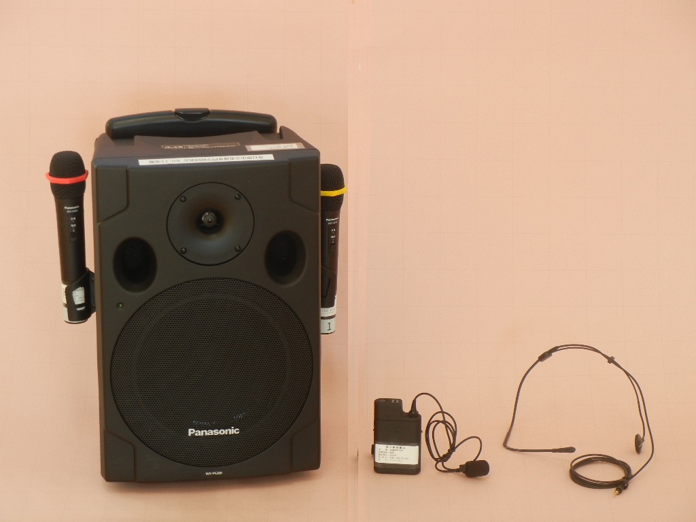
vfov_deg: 11.1
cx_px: 348
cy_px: 261
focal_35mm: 133
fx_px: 2674
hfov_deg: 14.8
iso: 160
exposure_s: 1/31.7
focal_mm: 24
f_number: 4.6
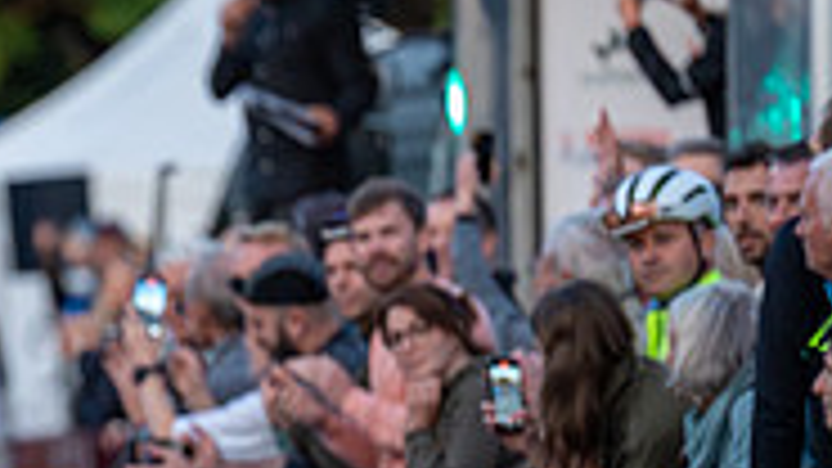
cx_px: -306
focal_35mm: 627
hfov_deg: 3.4
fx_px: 13830
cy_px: 394
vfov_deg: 1.9
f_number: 2.8
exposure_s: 1/800
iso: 2500
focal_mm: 191
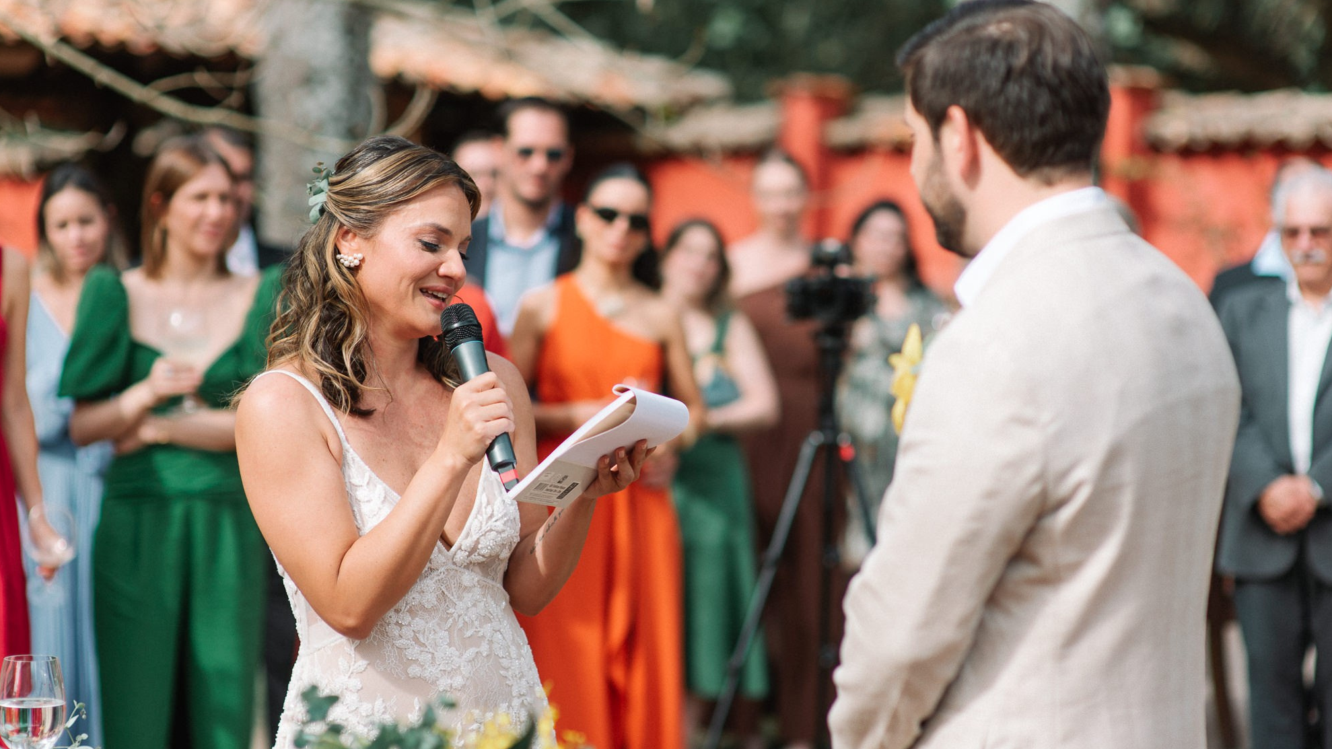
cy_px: 422
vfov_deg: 13.4
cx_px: 666
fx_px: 3179
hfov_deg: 23.7
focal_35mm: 90
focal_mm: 85
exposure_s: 1/1600
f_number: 2
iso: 100
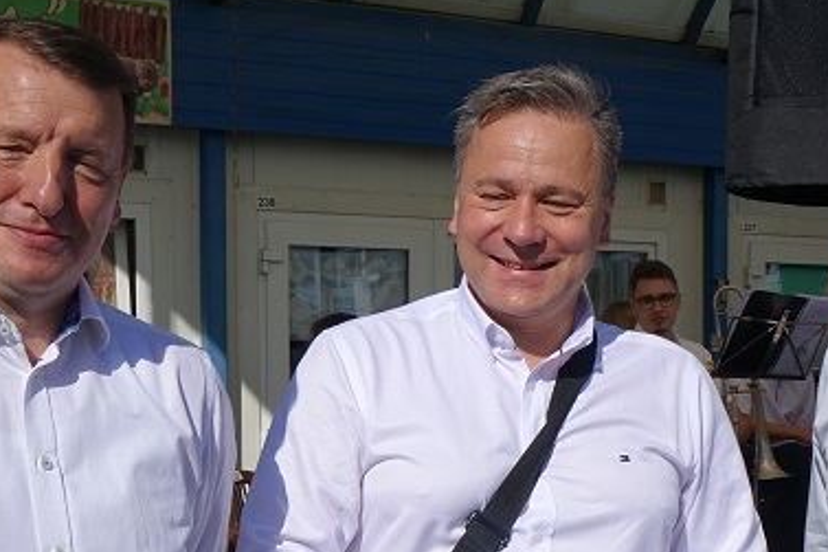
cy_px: 487
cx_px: 433
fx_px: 1609
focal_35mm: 70
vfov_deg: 19.1
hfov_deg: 28.9
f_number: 5.6
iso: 125
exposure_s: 1/1000
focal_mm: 12.03
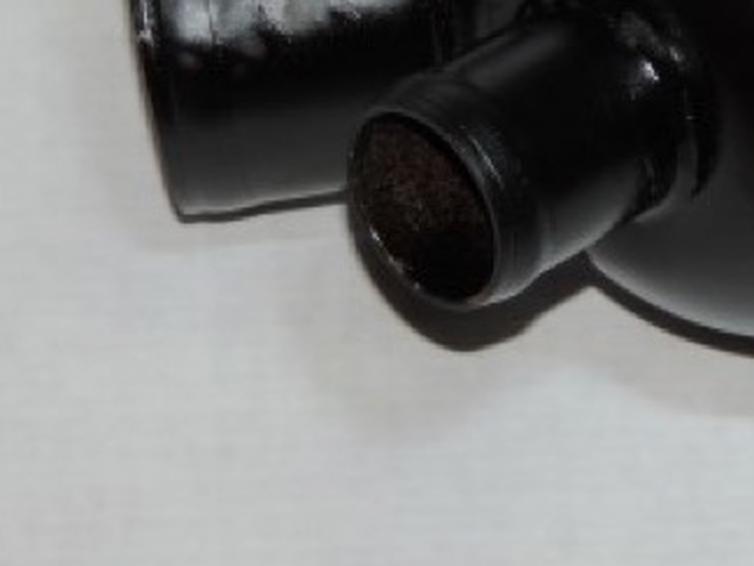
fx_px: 9366
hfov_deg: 4.6
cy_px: -136
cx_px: 975
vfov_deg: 3.5
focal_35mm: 430
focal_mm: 27.6
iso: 200
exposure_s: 1/60
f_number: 4.4
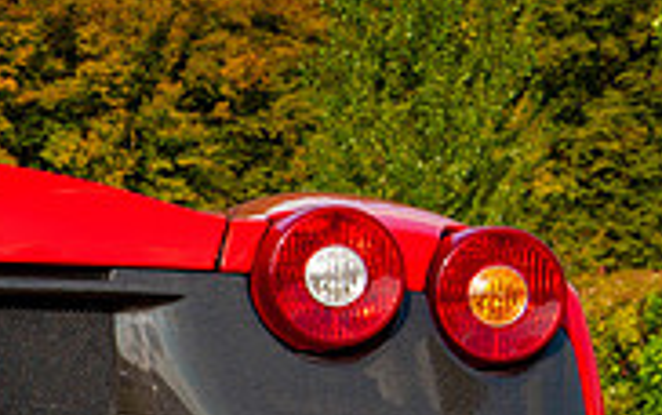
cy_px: 486
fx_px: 2419
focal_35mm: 134
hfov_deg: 14.5
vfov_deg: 9.7
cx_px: -353
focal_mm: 38
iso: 400
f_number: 11
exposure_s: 1/500
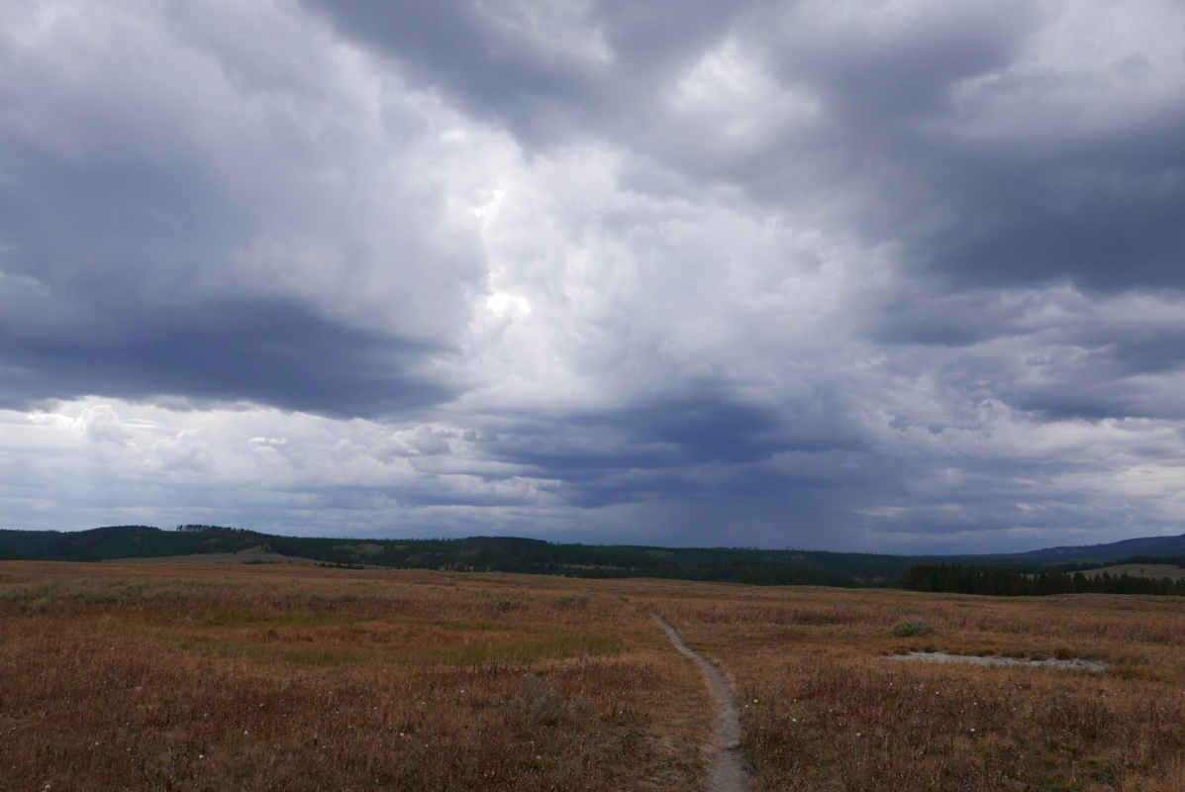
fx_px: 791
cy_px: 396
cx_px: 592
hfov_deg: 73.7
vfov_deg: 53.2
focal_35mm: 24
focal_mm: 10.9
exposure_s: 1/400
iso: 200
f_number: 5.6
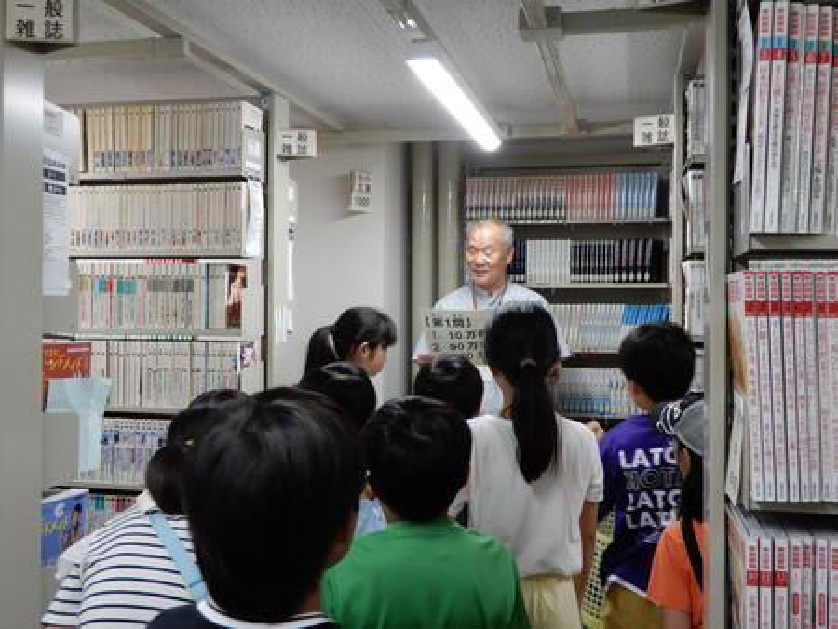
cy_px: 314
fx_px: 920
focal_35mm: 38
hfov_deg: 49.0
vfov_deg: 37.8
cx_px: 419
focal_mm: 6.8
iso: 400
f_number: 4
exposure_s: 1/30
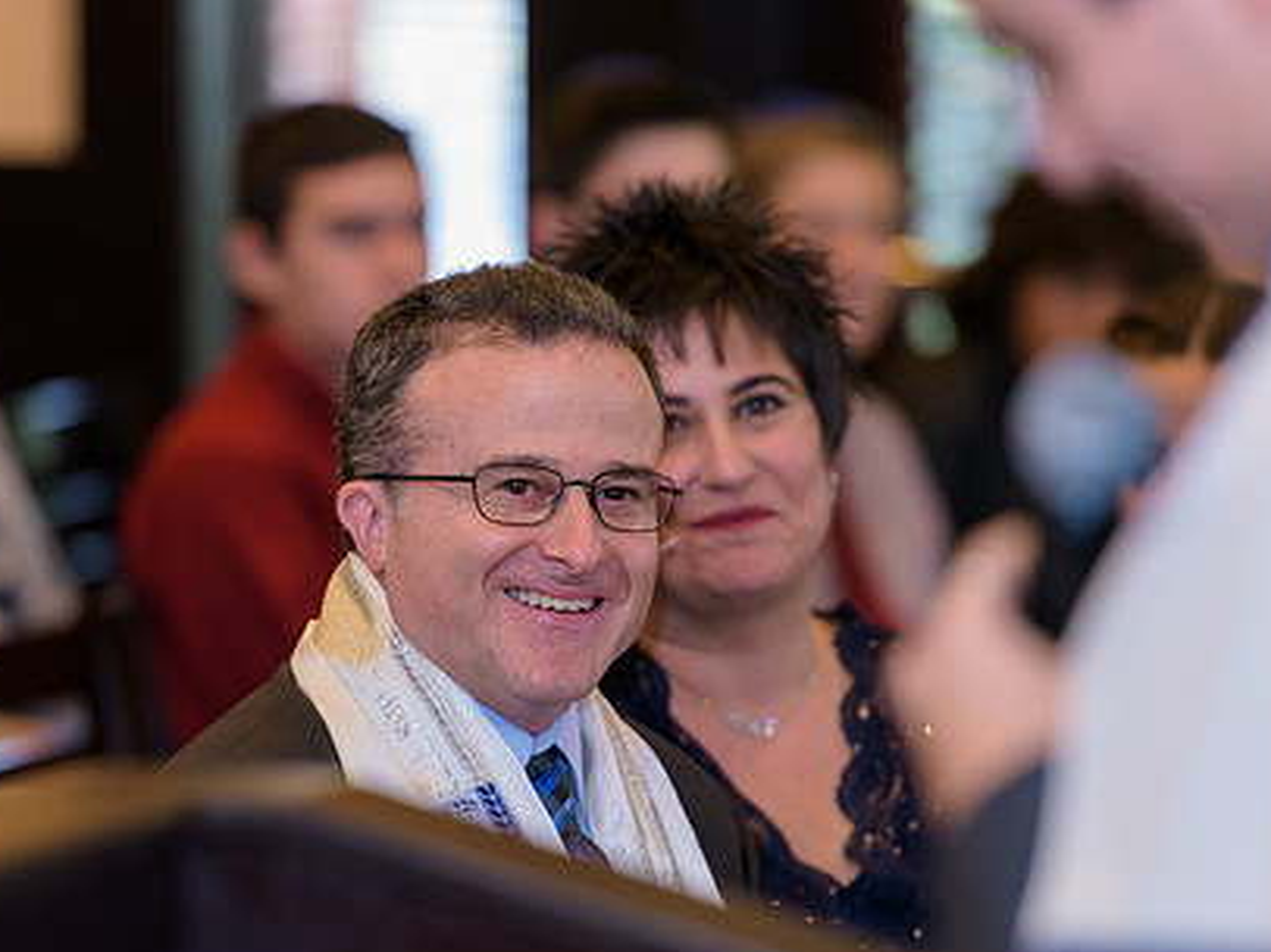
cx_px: 560
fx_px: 10091
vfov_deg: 5.4
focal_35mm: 275
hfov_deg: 7.2
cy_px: 578
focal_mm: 200
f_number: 3.2
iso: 1600
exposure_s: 1/125
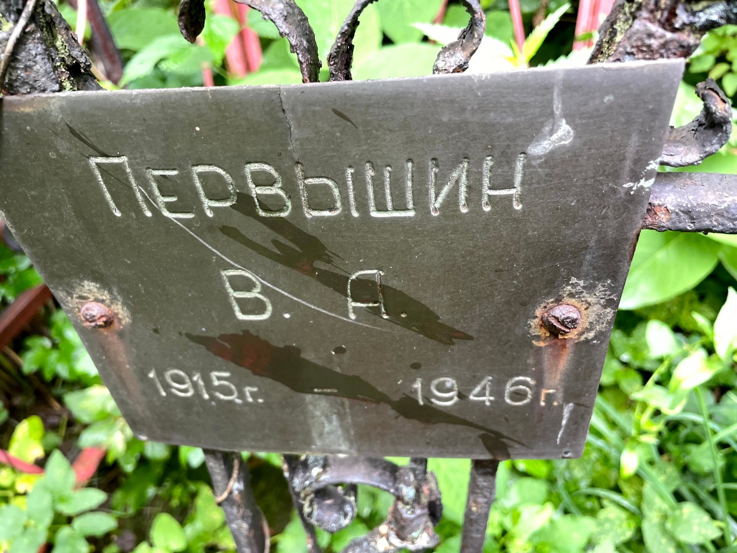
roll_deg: +9.1
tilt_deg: -41.3
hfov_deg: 67.3
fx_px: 554
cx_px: 368
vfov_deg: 53.1
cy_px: 276
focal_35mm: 26
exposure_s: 1/105
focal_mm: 4.2
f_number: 1.6
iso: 125
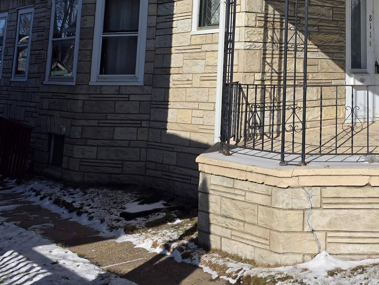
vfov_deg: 25.3
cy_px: -18
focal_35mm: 54
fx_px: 591
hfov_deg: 33.6
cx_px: 342
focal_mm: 6.3
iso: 64
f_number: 1.7
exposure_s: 1/7944
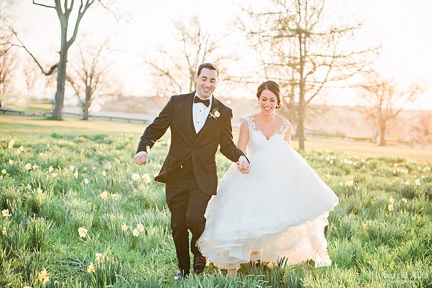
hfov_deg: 28.8
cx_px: 216
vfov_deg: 19.5
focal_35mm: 70
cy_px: 144
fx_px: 840
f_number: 2.8
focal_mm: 70
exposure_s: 1/640
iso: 400
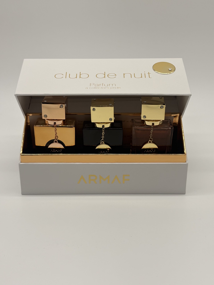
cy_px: 142
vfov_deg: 36.8
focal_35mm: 52
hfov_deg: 28.0
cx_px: 107
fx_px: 429
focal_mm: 5.96
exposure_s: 1/765
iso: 40
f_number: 1.6
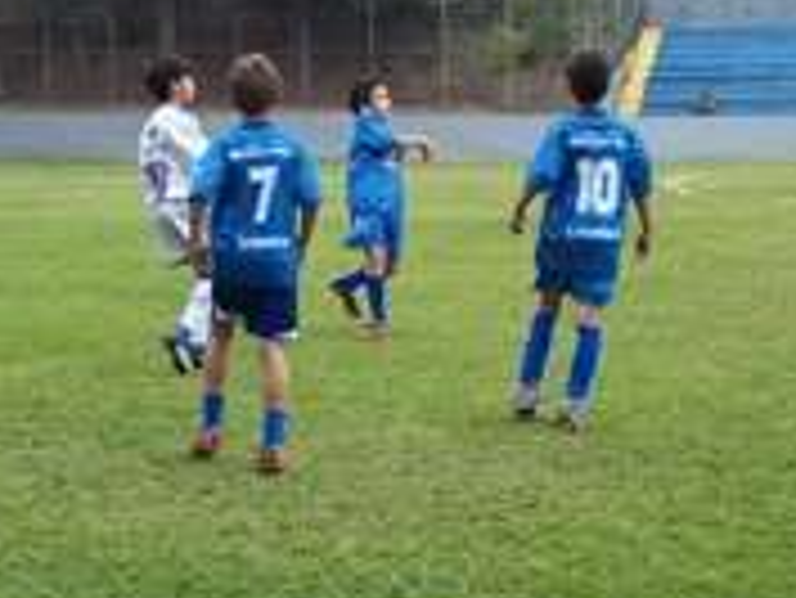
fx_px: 2094
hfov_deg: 21.4
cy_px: 54
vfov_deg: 16.0
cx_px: 247
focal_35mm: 91
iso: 80
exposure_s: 1/200
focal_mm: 6.5
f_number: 3.1
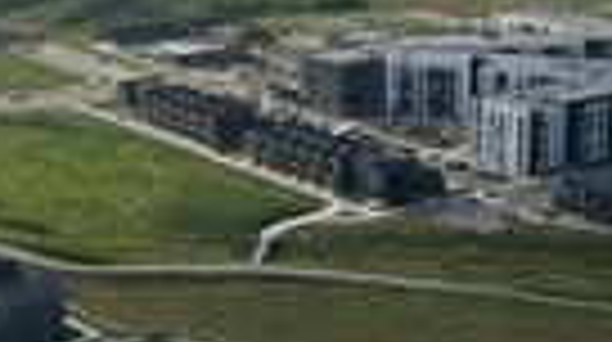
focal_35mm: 85
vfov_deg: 14.1
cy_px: 263
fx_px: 1377
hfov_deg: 25.0
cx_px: 378
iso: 110
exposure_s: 1/500
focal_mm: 8.38
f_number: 2.8
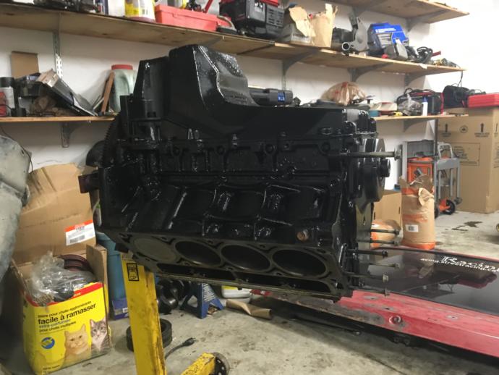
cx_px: 250
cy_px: 188
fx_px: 418
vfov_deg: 48.3
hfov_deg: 61.6
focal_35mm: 29
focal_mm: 4.15
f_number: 2.2
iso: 200
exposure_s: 1/15
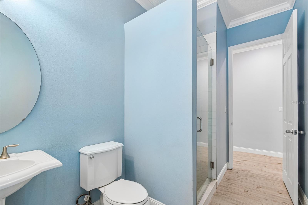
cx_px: 154
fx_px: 128
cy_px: 102
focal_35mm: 15
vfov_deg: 77.3
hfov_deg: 100.4
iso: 100
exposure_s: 1/3.33
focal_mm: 10
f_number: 7.1
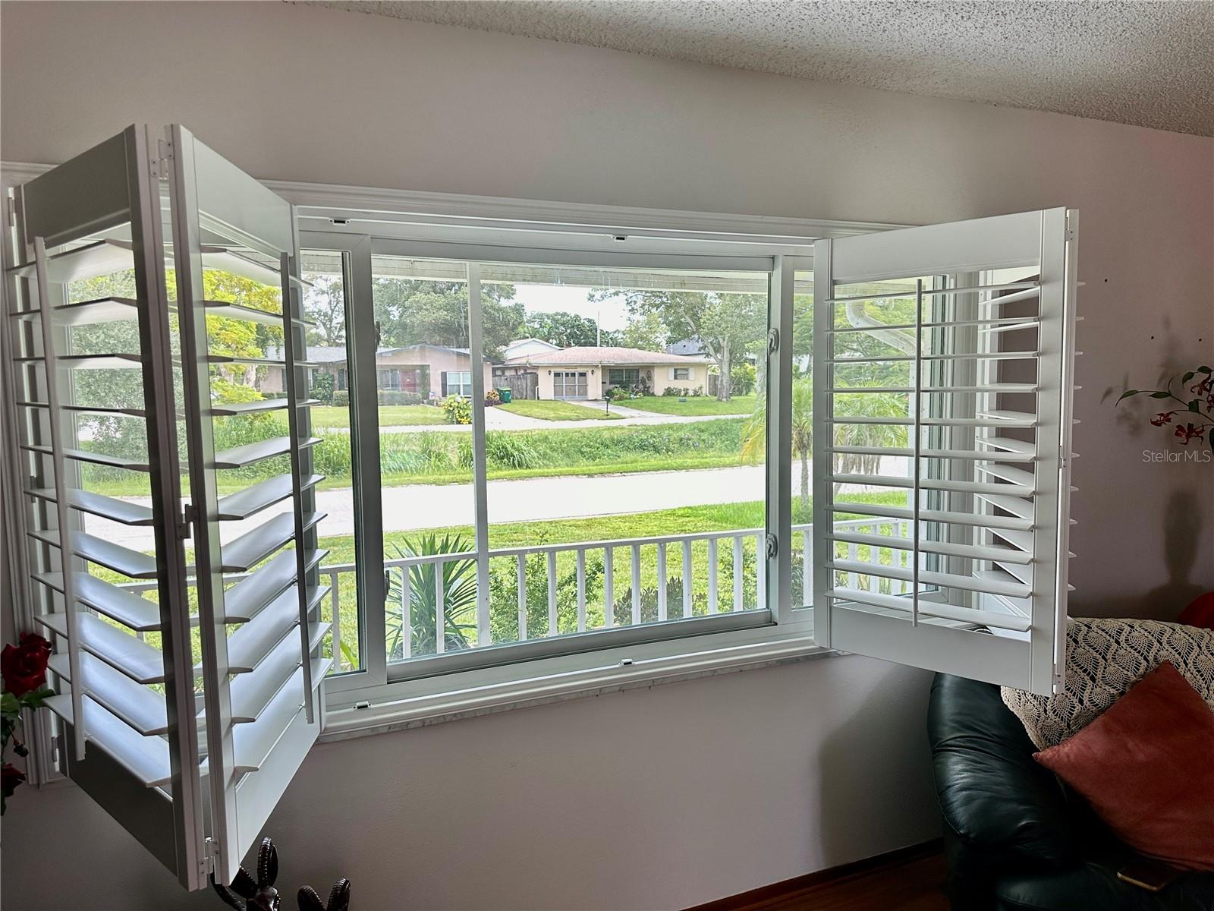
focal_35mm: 24
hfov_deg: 71.6
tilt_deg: -5.0
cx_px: 607
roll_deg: +0.8
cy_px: 456
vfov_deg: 56.8
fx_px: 842
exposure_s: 1/121
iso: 160
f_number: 1.78
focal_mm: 6.86
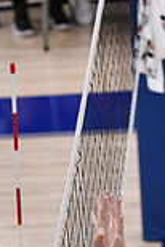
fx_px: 4726
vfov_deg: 3.0
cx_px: 219
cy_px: 449
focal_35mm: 689
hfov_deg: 2.0
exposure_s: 1/1250
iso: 6400
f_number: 3.2
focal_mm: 122
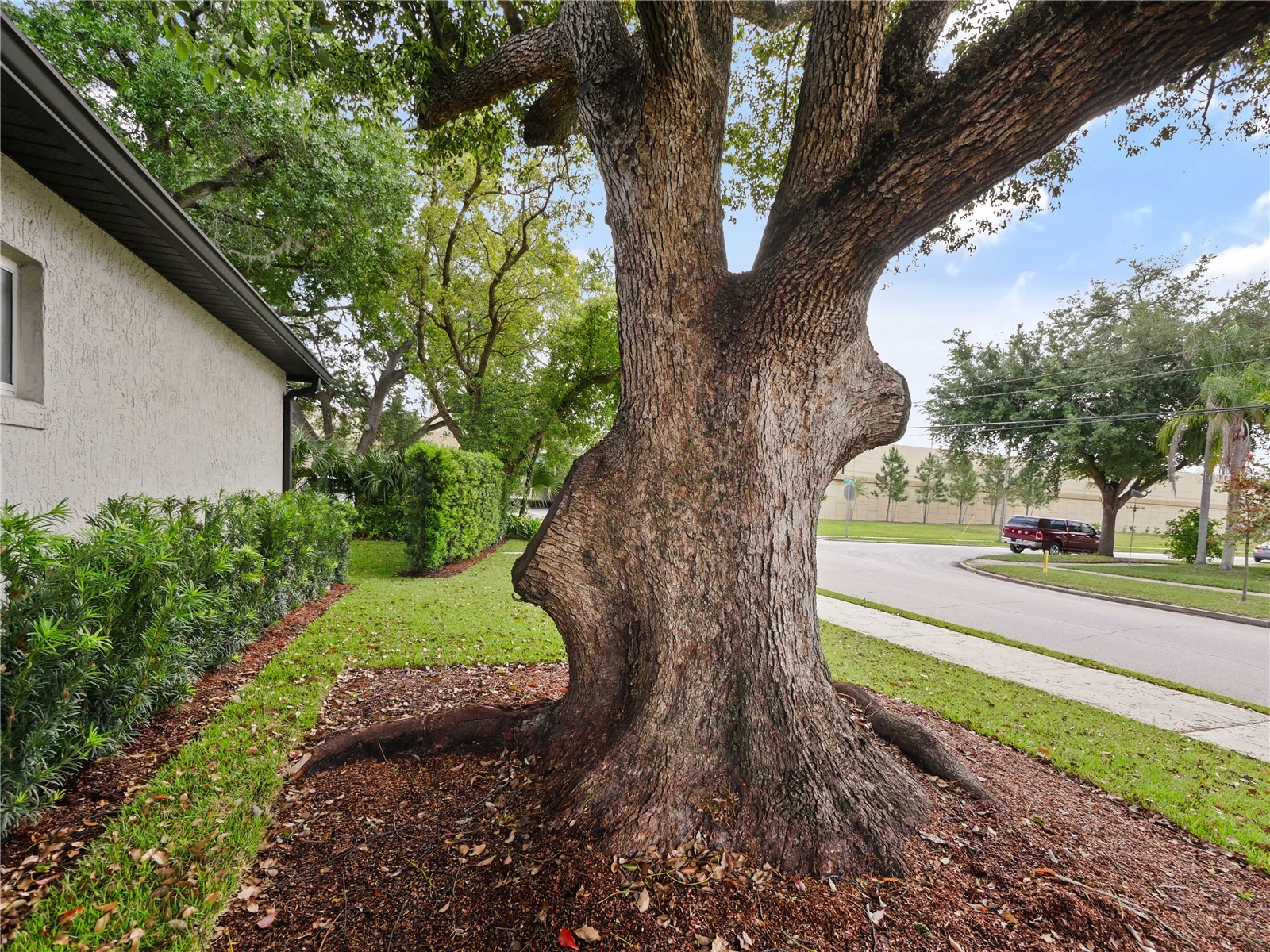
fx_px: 514
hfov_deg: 102.1
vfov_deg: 85.7
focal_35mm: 14
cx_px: 635
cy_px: 476
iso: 200
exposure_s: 1/160
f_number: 5
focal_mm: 7
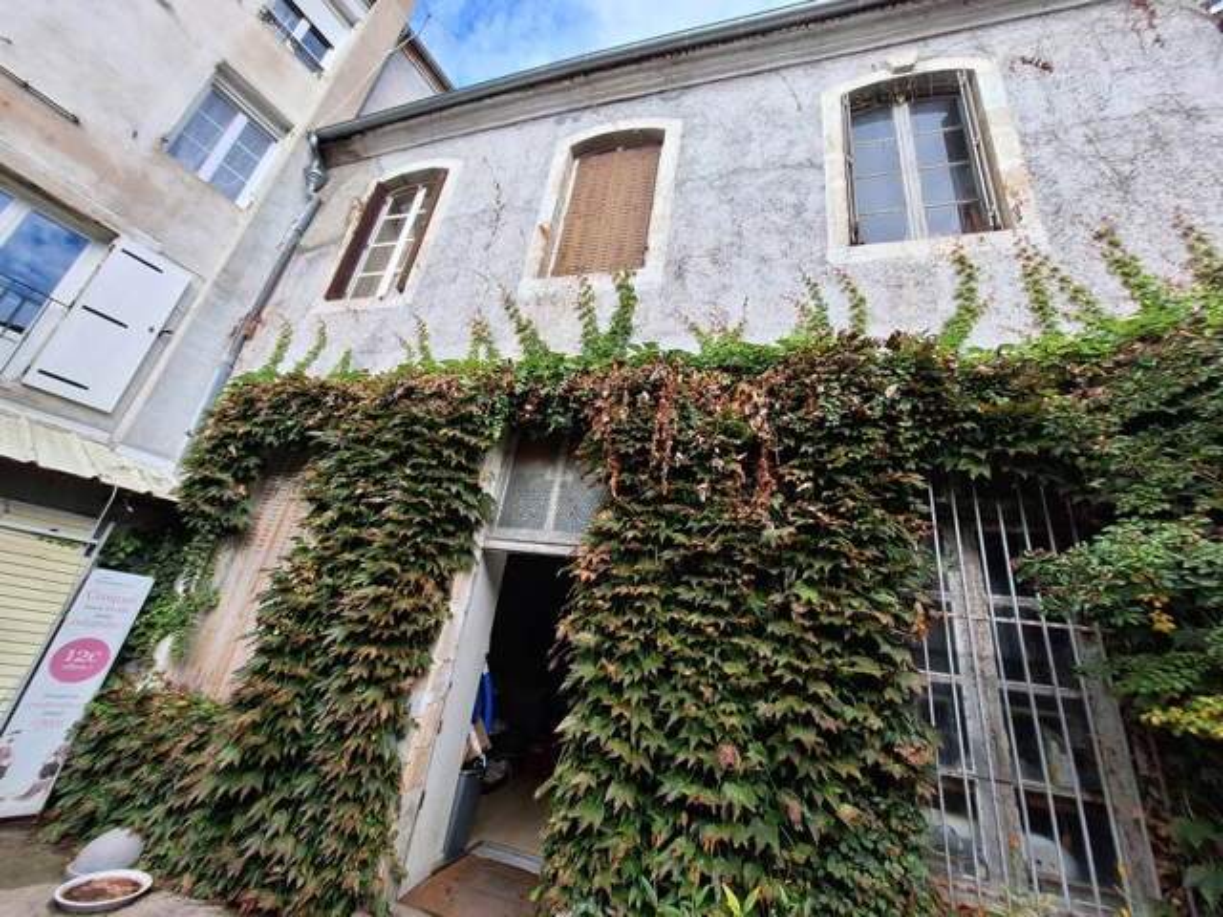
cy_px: 458
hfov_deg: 106.2
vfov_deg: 89.9
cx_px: 612
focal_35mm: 13
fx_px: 459
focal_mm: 1.74
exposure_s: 1/547
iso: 40
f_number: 2.2
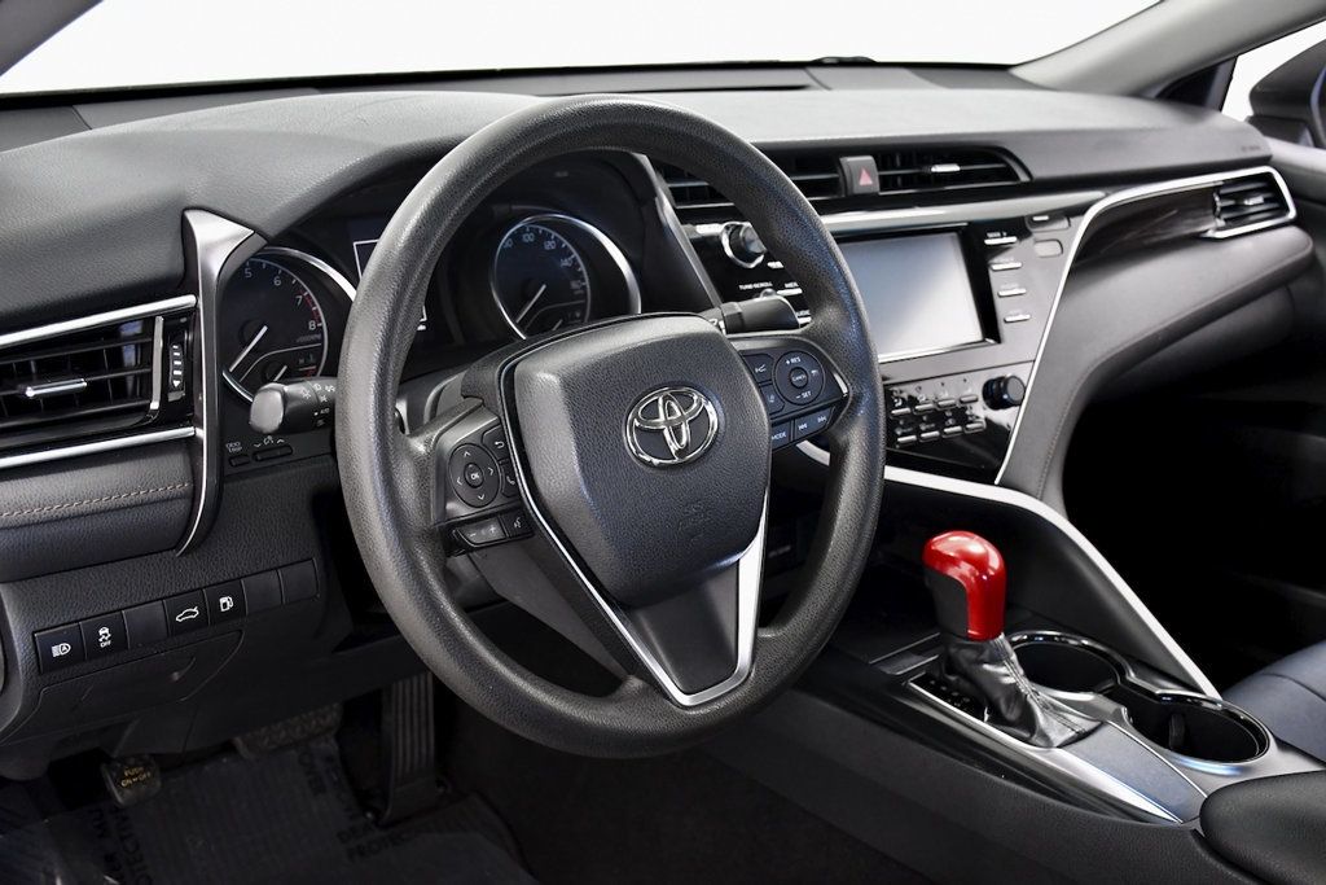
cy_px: 442
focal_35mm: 39
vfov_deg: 34.2
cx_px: 663
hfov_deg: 49.5
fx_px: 1437
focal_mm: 26
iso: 2500
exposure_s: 1/200
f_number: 4.5
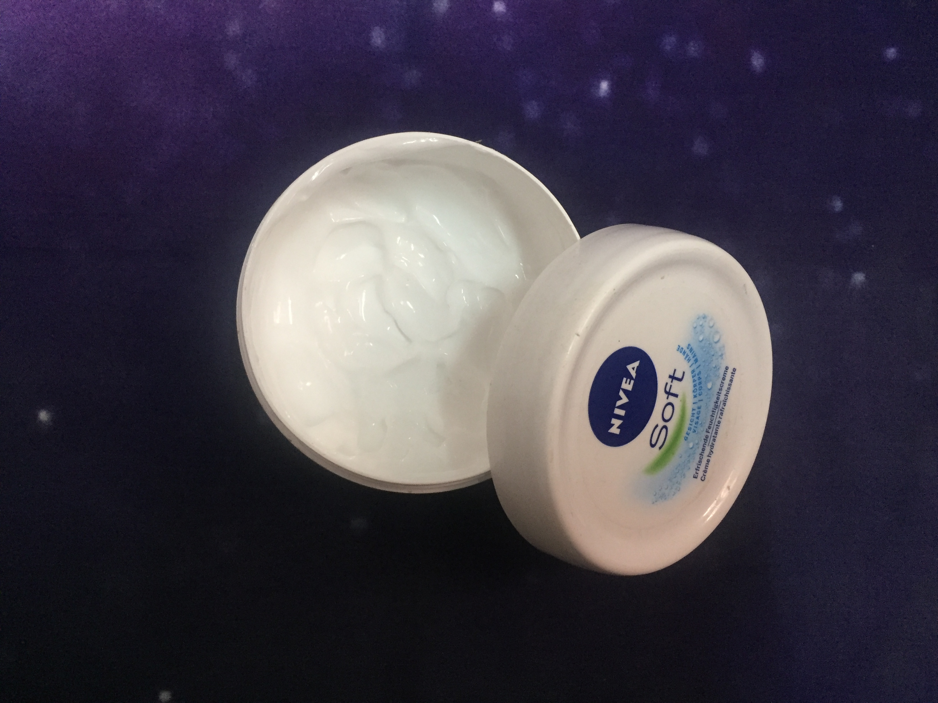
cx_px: 469
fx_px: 786
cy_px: 352
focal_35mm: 29
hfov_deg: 61.7
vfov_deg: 48.2
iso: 200
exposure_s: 1/33
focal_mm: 4.15
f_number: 2.2
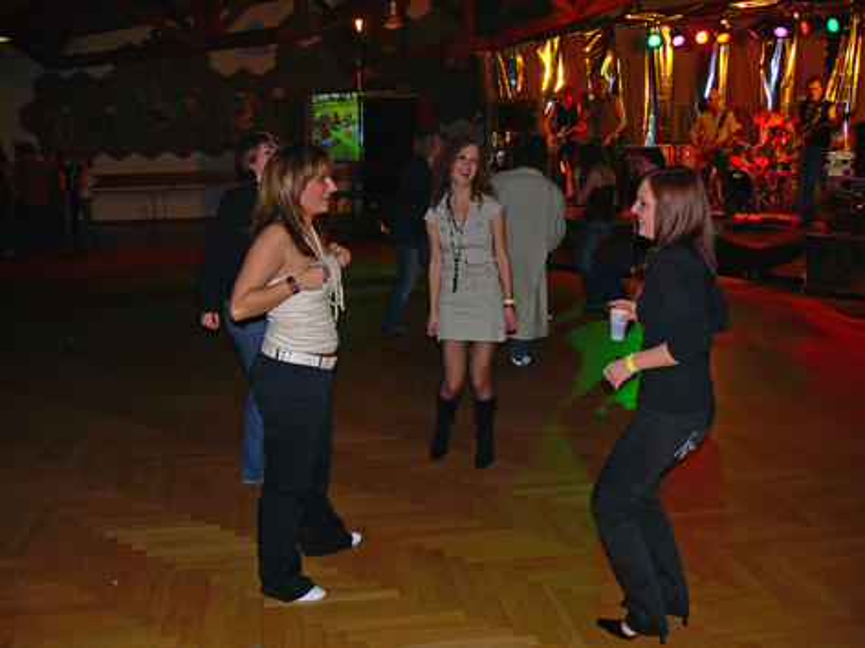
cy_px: 324
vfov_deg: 40.7
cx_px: 432
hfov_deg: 52.6
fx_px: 875
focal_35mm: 35
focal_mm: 7.4
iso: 100
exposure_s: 1/30
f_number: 2.8
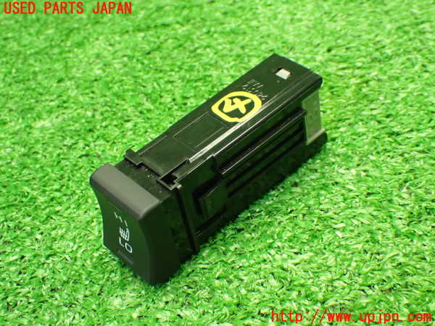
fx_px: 729
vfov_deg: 25.2
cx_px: 218
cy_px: 163
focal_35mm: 58
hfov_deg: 33.2
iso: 1250
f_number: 3.5
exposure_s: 1/60
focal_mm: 10.35
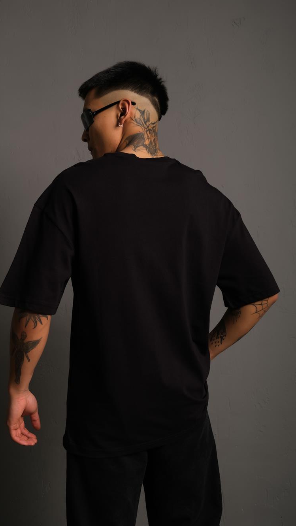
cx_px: 135
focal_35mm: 38
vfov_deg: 52.8
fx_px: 530
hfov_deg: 31.2
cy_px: 264
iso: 160
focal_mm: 23.3
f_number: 5
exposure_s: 1/160
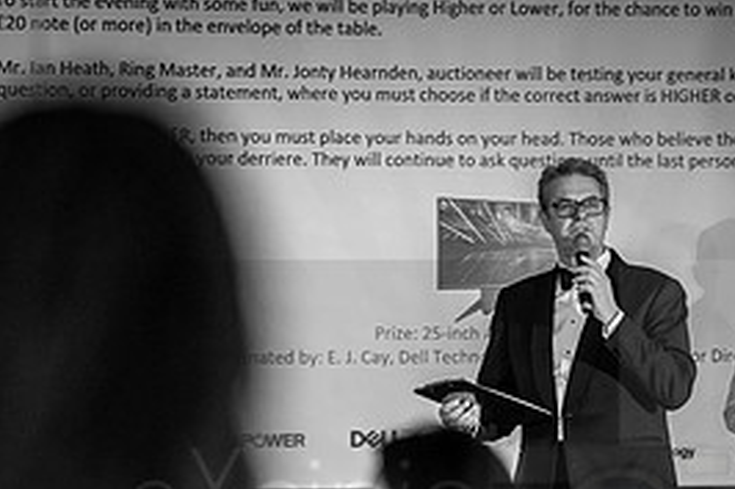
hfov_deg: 6.1
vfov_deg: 4.1
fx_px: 6896
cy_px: 510
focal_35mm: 338
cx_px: 586
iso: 1250
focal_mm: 148
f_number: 2.8
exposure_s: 1/160
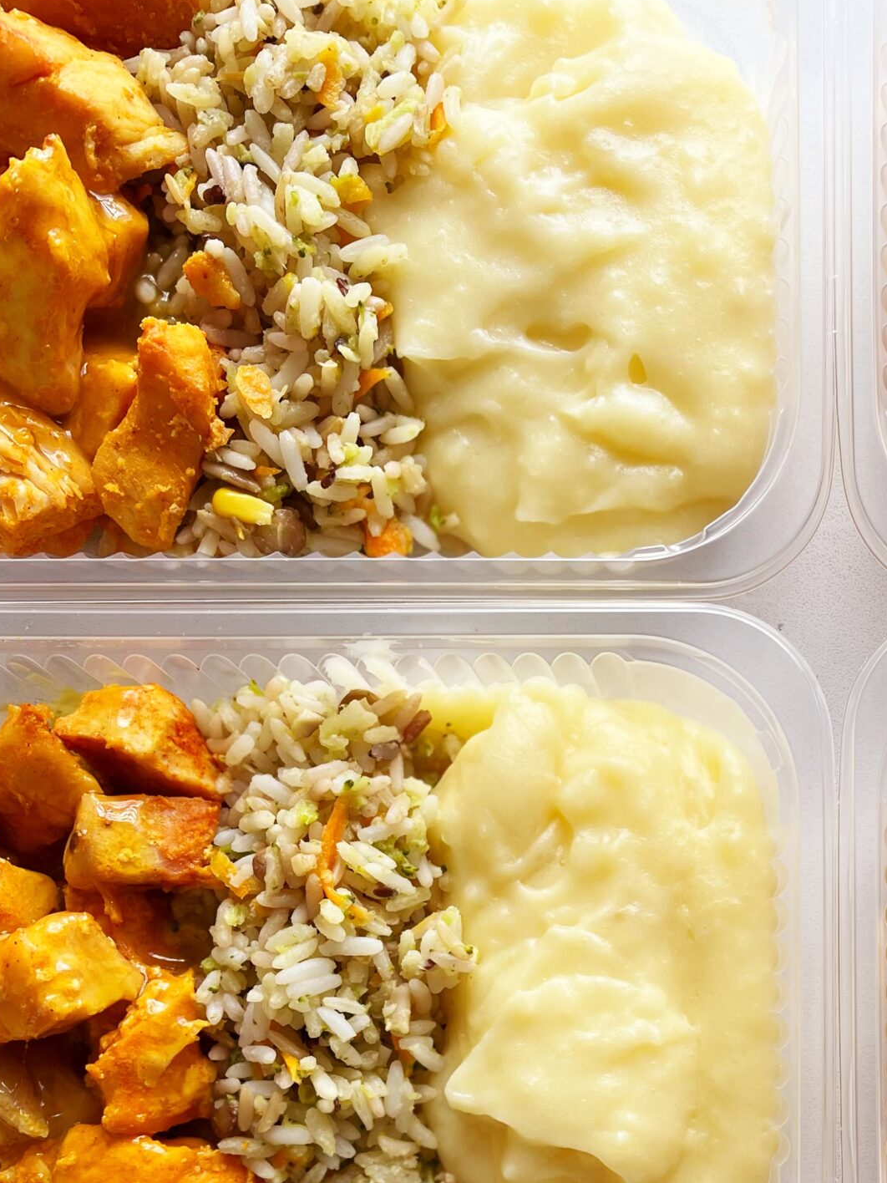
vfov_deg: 38.2
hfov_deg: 29.8
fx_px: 1606
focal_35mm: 47
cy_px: 1023
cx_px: 768
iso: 40
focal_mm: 5.1
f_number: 1.6
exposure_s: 1/170
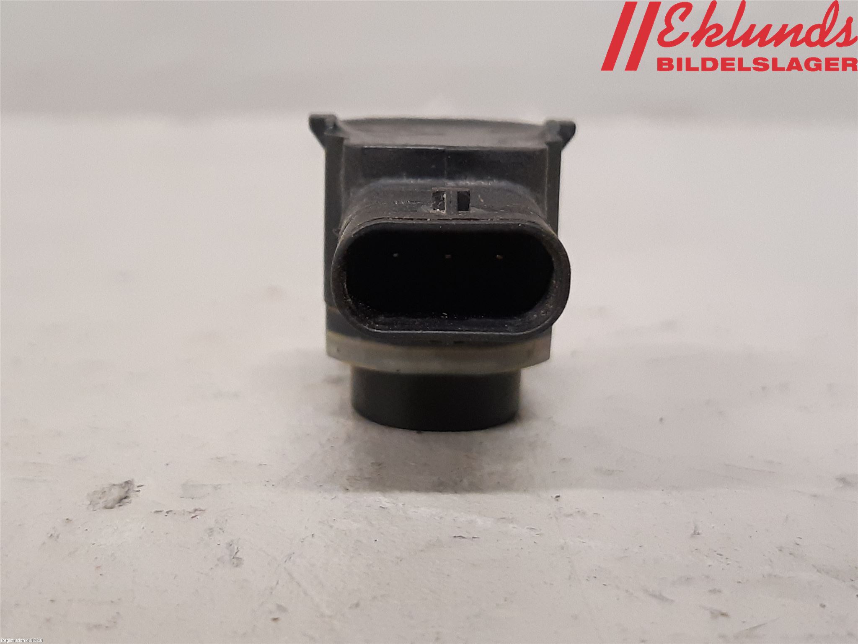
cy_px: 322
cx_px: 429
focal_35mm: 26
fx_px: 644
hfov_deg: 67.3
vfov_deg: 53.1
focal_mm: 3.93
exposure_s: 1/50
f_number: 1.7
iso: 250
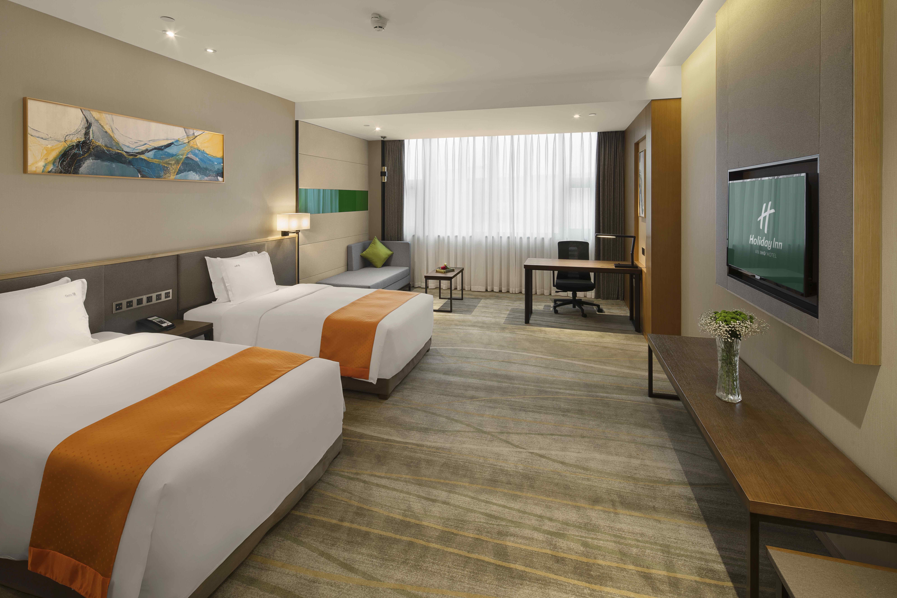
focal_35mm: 17
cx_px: 448
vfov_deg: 70.5
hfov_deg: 93.3
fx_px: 424
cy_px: 299
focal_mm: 17
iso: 100
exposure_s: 1/5
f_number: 14
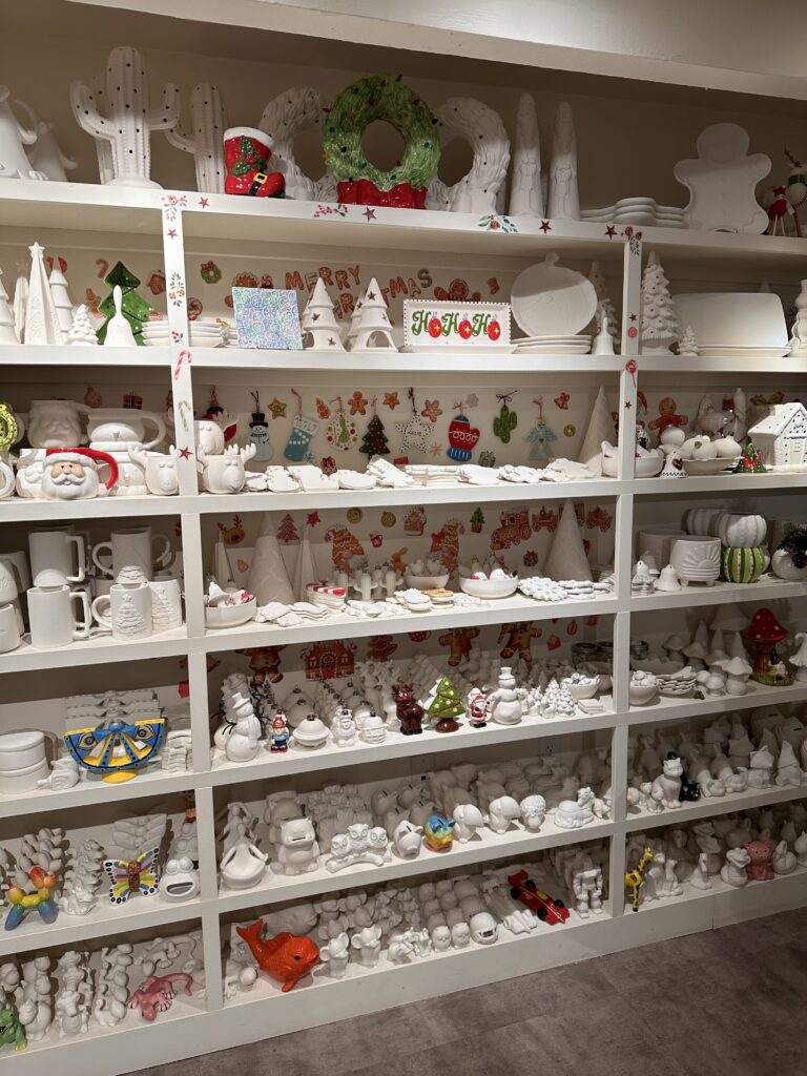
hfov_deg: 56.8
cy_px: 538
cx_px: 404
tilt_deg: -7.0
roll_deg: +0.4
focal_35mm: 24
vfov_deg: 71.6
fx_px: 746
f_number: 1.78
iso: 125
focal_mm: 6.86
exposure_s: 1/120
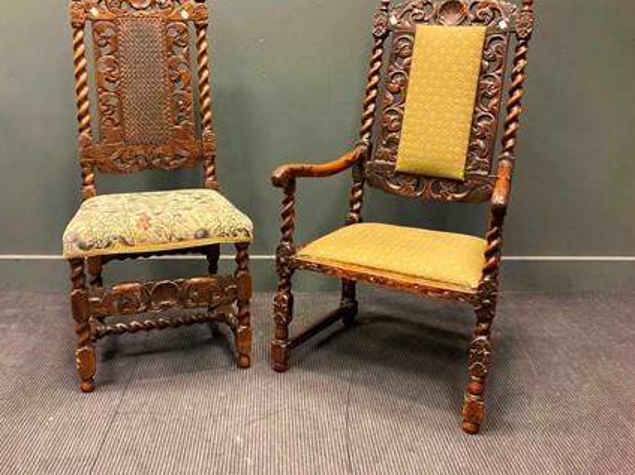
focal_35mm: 33
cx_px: 280
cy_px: 198
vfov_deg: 42.7
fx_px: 605
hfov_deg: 55.3
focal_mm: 3.99
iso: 320
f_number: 1.8
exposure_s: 1/50
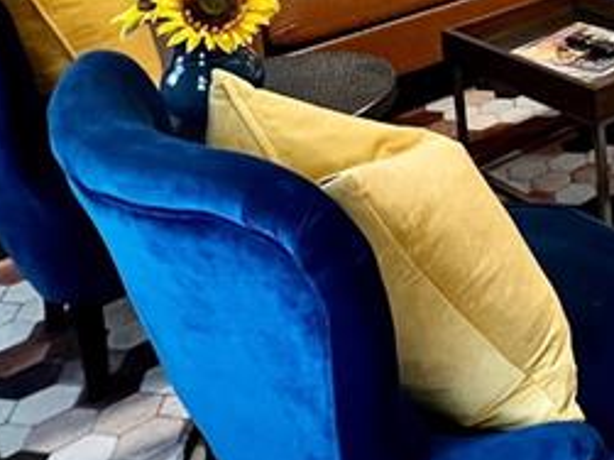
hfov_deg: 28.7
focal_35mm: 53
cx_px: 822
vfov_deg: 23.4
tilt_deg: -9.2
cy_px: -184
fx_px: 940
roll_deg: +1.9
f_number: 1.8
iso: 250
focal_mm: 1.57
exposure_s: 1/60
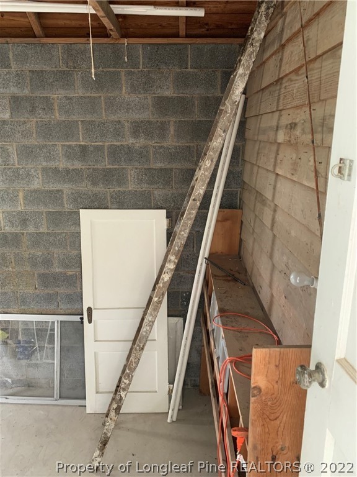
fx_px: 358
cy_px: 238
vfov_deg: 67.3
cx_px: 178
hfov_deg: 53.1
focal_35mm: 26
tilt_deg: -15.0
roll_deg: +0.8
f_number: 1.8
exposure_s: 1/52
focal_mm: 4.25
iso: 400
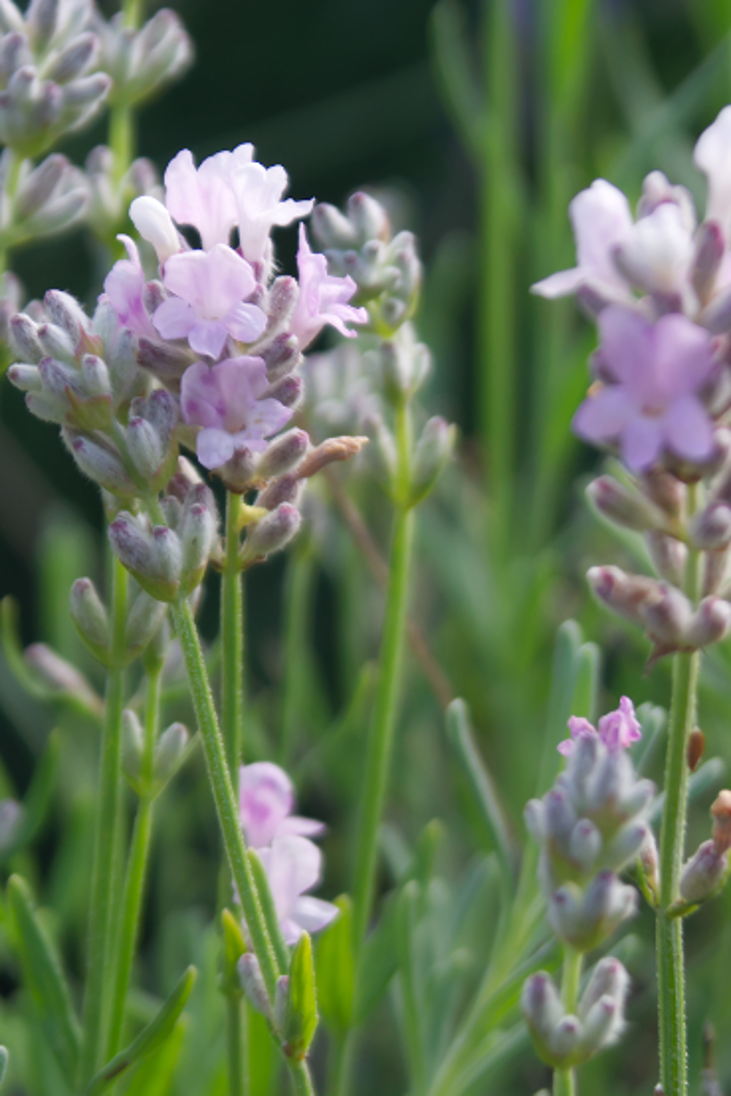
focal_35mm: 179
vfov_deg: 11.5
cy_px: 589
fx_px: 5451
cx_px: -44
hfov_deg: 7.6
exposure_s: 1/125
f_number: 6.3
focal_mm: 55
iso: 100
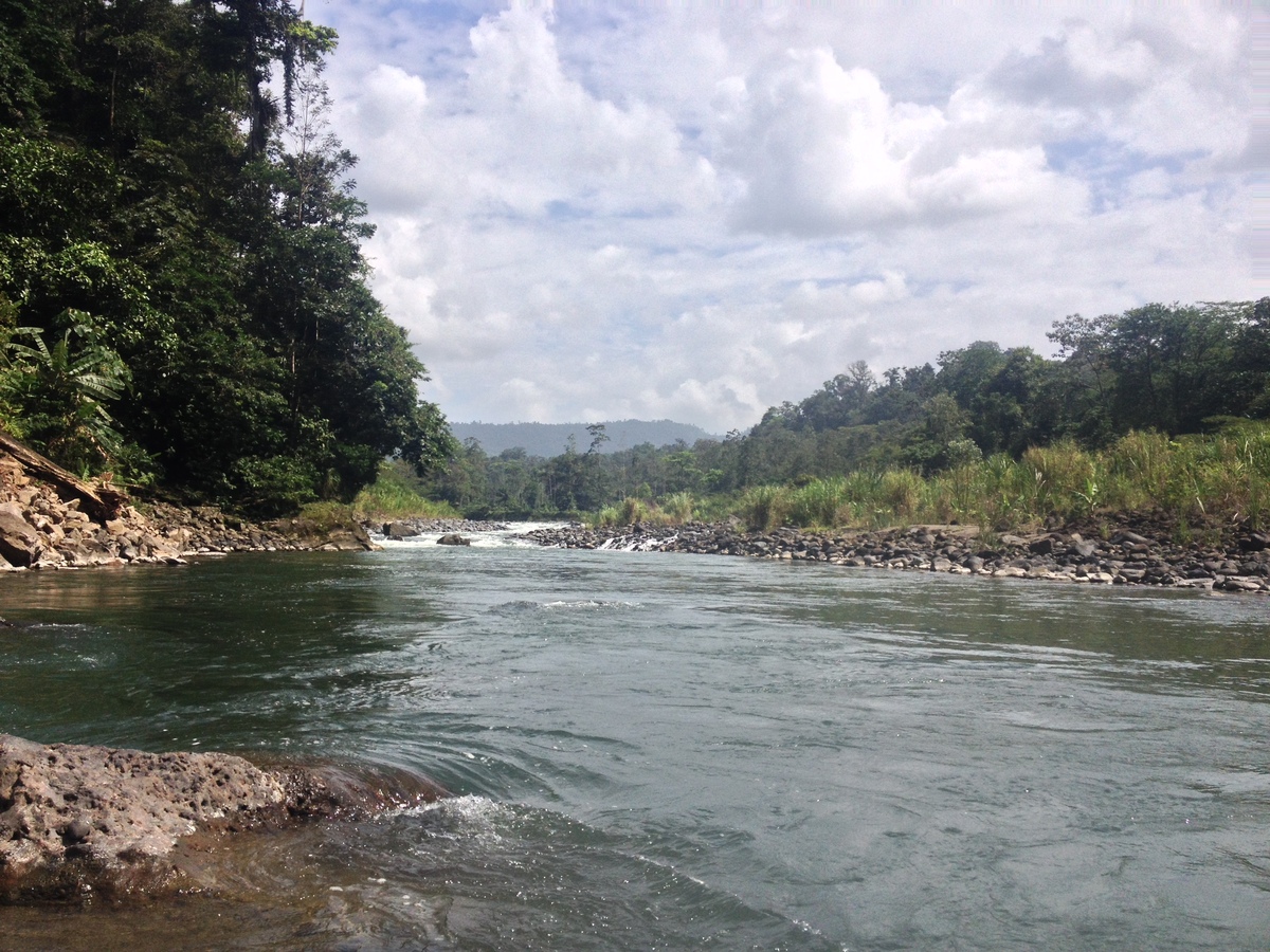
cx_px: 635
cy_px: 476
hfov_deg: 52.6
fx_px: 1284
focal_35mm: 35
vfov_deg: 40.7
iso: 50
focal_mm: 4.28
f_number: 2.4
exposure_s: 1/2762
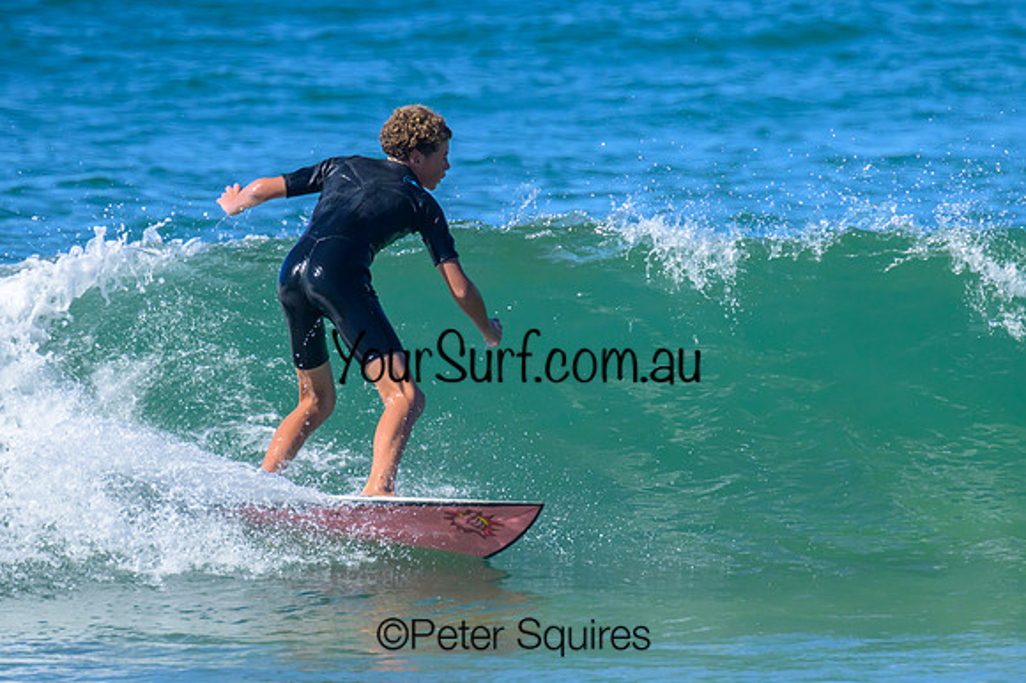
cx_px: 620
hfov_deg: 1.9
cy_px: 304
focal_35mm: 1067
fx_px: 30395
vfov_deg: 1.3
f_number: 11
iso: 1400
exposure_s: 1/2000
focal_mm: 800
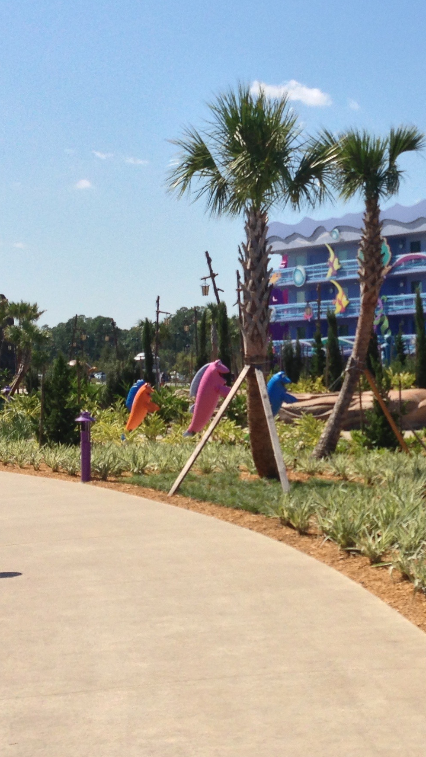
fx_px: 1345
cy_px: 297
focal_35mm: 67
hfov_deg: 17.9
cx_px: 310
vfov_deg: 31.3
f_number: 2.4
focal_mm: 4.13
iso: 50
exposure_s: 1/1808
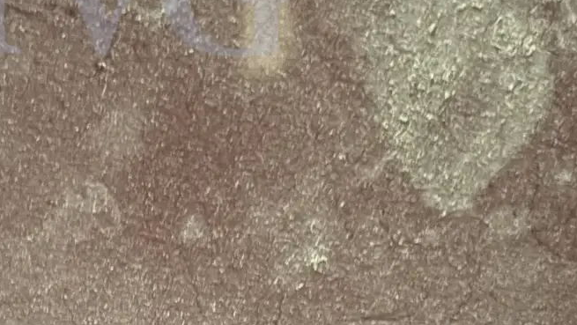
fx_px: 1270
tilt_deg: -16.3
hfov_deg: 25.4
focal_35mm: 83
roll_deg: -1.2
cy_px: 432
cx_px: 163
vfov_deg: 14.0
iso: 1600
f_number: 1.6
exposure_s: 1/9
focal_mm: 5.96
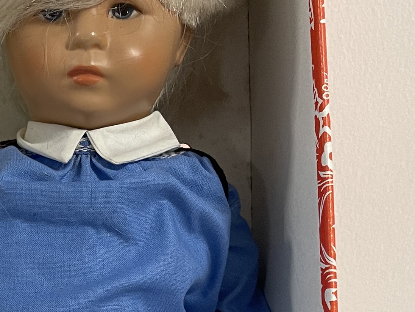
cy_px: 371
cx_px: -26
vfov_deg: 15.5
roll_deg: -1.5
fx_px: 1103
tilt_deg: -25.2
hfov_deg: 20.4
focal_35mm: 92
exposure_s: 1/50
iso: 125
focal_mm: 5.1
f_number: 1.6
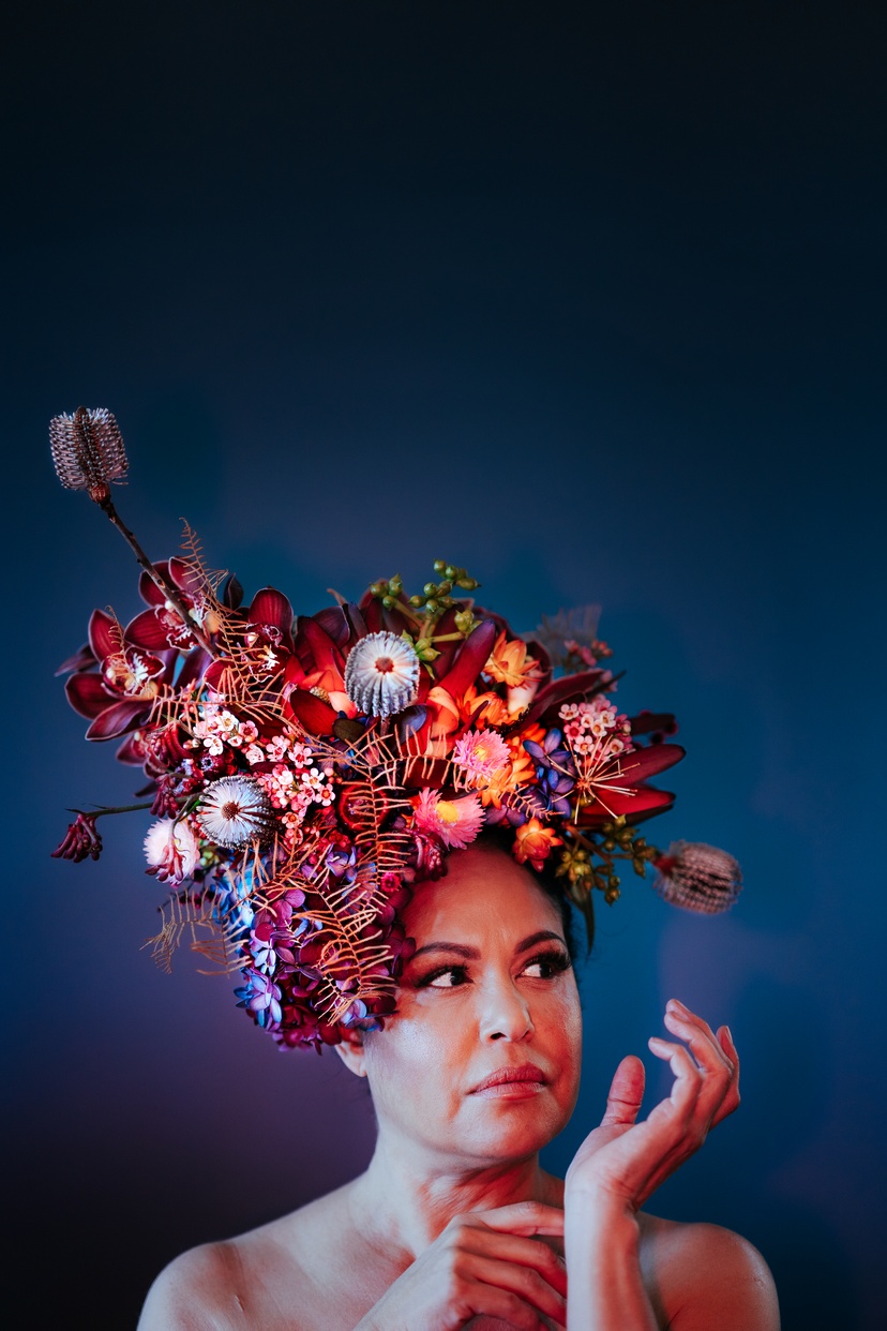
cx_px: 444
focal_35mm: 85
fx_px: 3141
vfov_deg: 23.9
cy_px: 666
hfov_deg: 16.1
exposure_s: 1/100
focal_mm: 85
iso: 200
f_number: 1.6
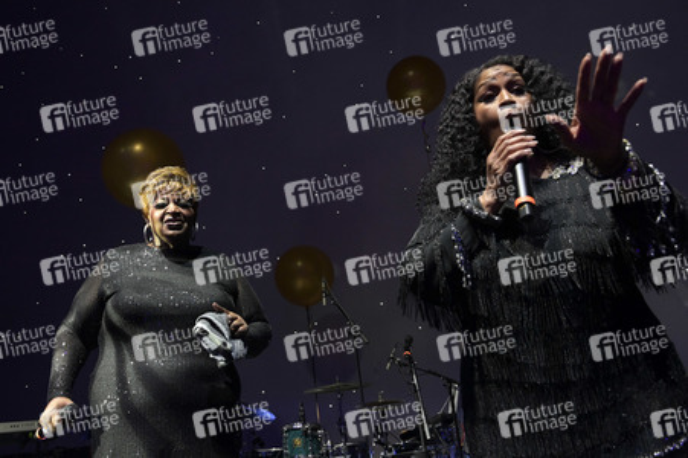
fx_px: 592
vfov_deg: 42.3
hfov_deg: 60.3
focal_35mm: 31
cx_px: 344
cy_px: 229
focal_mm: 31
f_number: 5
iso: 8000
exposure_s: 1/400
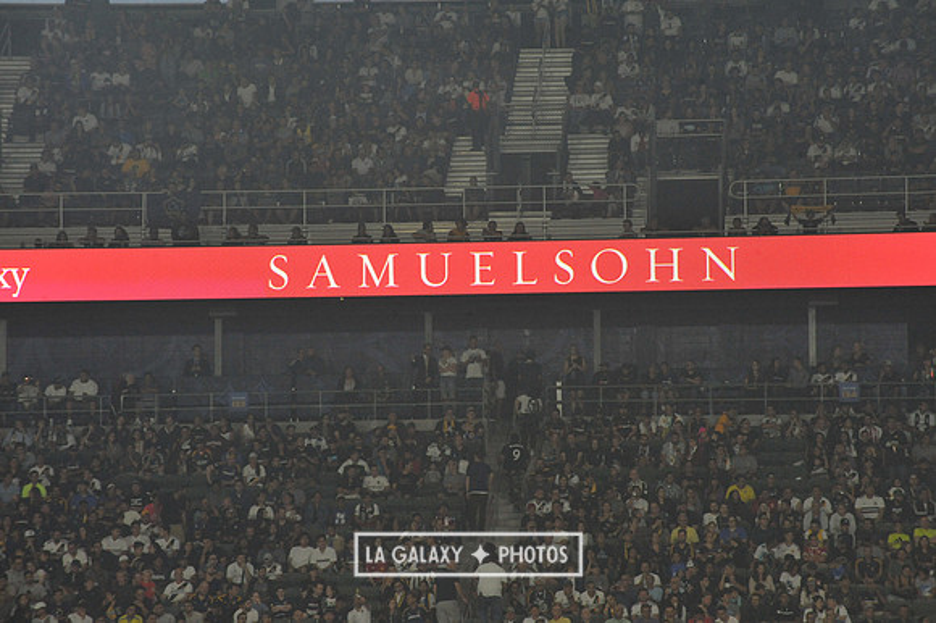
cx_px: 468
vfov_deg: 6.9
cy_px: 312
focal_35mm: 200
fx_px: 5197
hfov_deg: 10.3
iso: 3200
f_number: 10
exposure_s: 1/400
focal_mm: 200
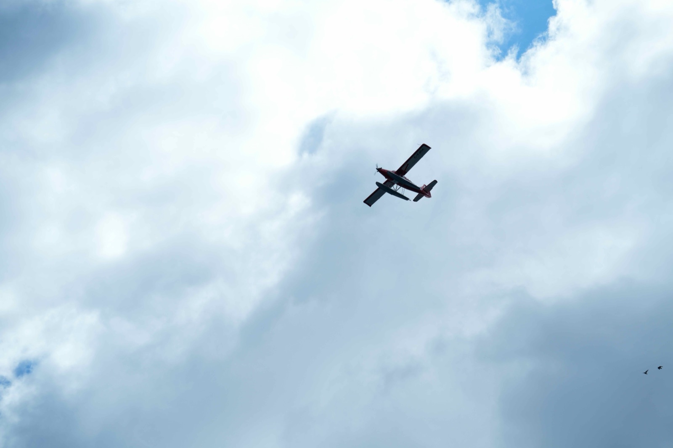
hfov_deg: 14.2
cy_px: 224
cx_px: 336
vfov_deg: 9.5
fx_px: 2710
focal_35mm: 145
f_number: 9
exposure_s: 1/400
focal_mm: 145
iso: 100
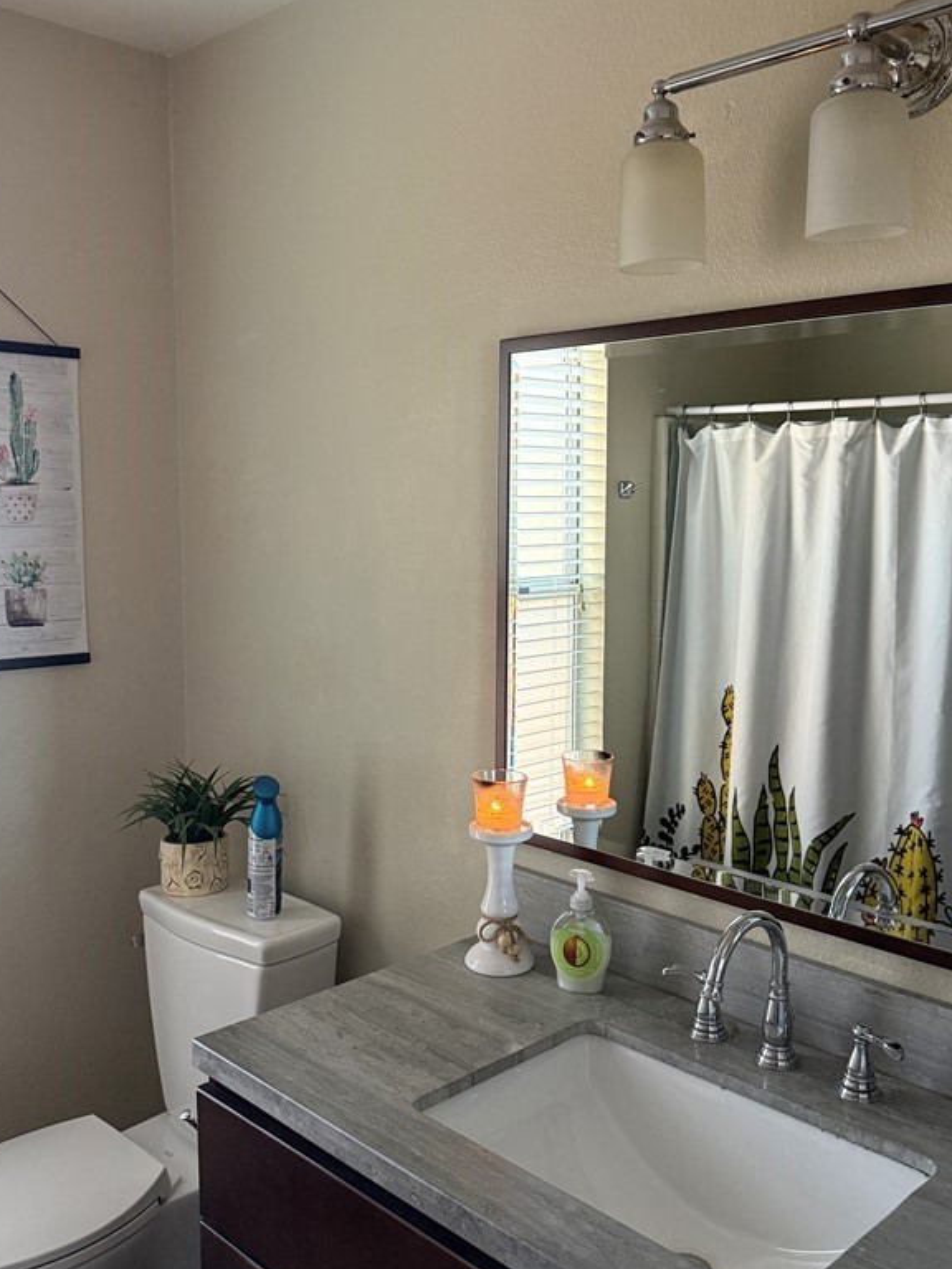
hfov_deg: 44.2
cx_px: 478
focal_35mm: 32
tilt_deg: -6.1
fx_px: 1173
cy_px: 626
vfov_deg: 56.8
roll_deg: -0.6
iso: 400
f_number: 1.78
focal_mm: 6.76
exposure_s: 1/60
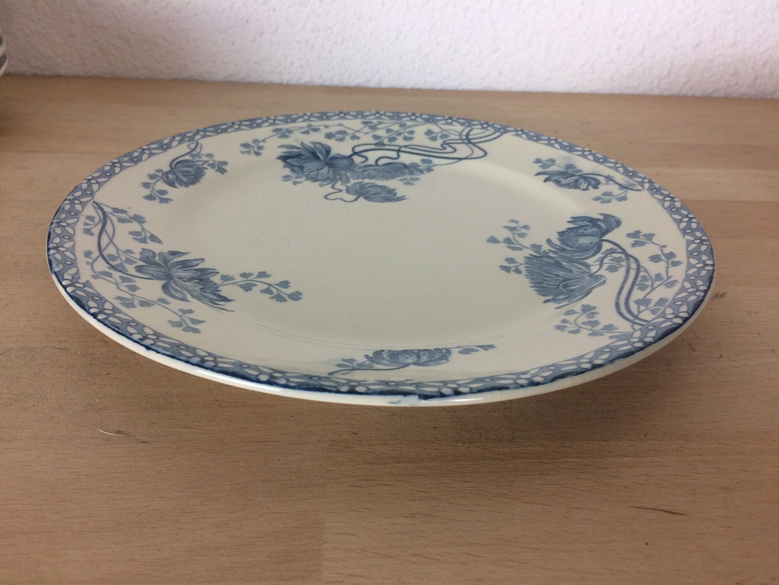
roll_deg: -3.6
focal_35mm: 29
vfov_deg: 48.2
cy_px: 292
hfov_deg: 61.7
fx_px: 653
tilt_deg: -30.0
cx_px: 390
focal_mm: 4.15
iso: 50
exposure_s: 1/50
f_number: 2.2
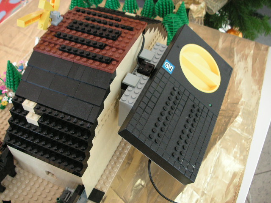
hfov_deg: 49.0
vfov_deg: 37.7
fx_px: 297
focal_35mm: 38
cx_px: 136
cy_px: 102
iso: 100
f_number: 3.3
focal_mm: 6.3
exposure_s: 1/15
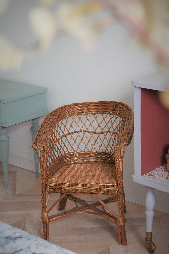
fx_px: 581
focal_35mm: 82
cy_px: 127
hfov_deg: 16.6
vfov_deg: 24.6
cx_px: 84
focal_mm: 55
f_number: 5.6
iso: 560
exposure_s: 1/100
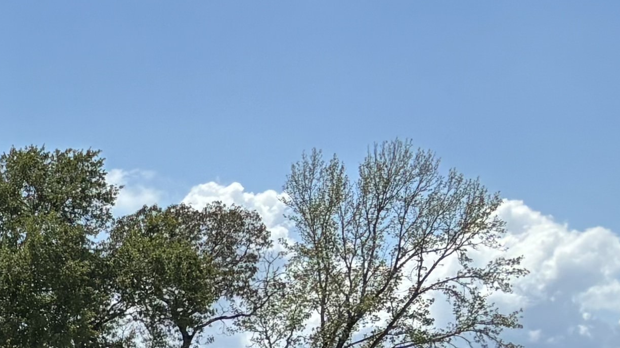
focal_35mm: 132
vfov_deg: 8.7
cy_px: 681
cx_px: -740
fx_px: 2170
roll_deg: -3.0
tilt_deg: -3.9
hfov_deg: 13.2
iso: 50
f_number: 1.6
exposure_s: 1/3534
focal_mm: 5.96
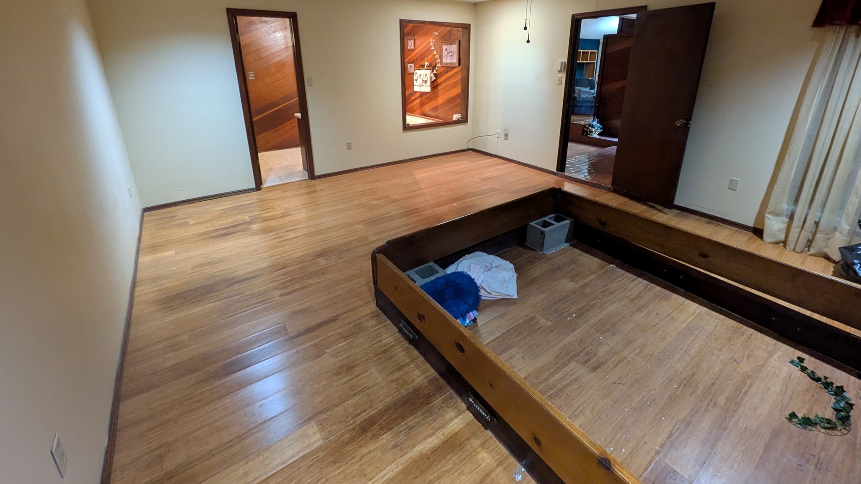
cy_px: 169
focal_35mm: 16
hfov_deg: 99.4
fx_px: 365
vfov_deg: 65.7
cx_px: 435
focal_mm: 1.83
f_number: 2.2
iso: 426
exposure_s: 1/24
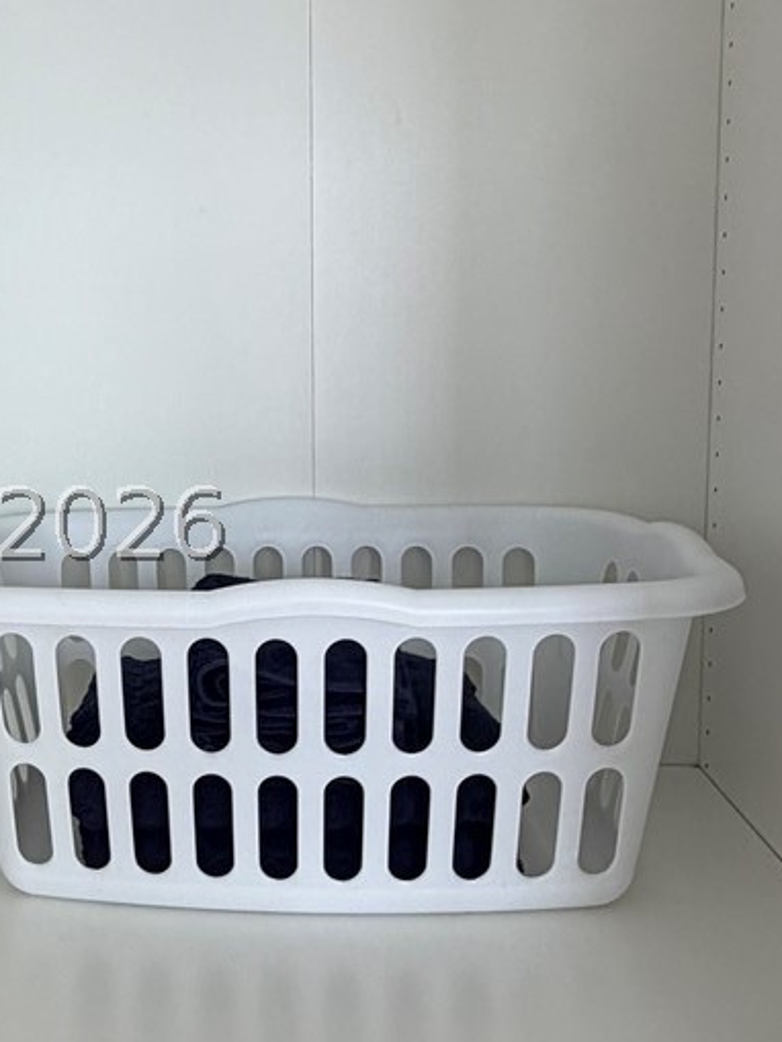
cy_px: 524
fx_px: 1325
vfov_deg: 42.9
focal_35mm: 44
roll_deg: +0.5
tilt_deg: -6.3
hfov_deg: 31.6
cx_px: 104
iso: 100
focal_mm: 2.22
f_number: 2.2
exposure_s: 1/120
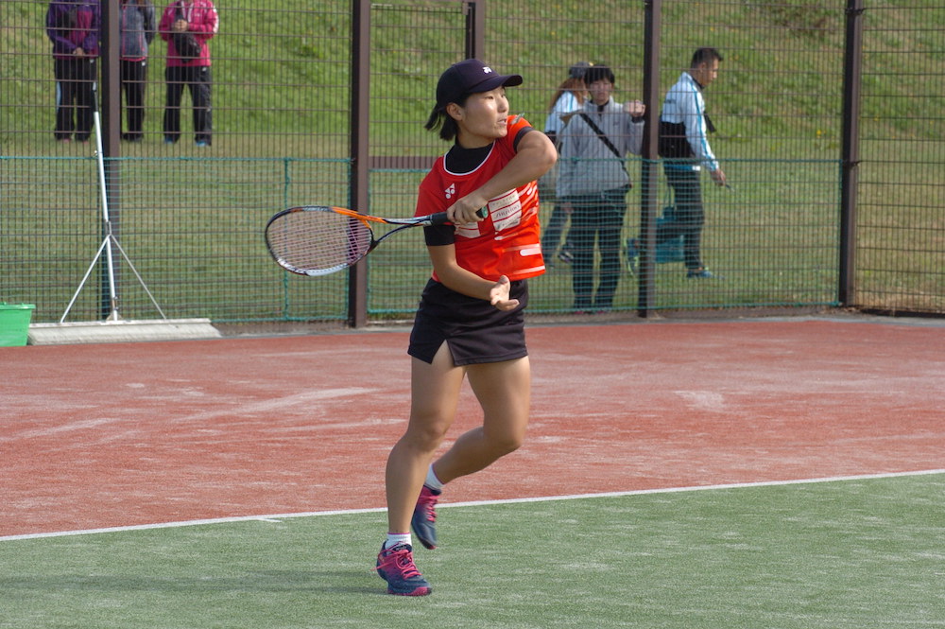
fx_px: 4131
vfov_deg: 8.7
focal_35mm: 158
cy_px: 314
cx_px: 472
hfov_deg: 13.1
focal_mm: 105
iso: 400
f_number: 6.7
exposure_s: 1/500
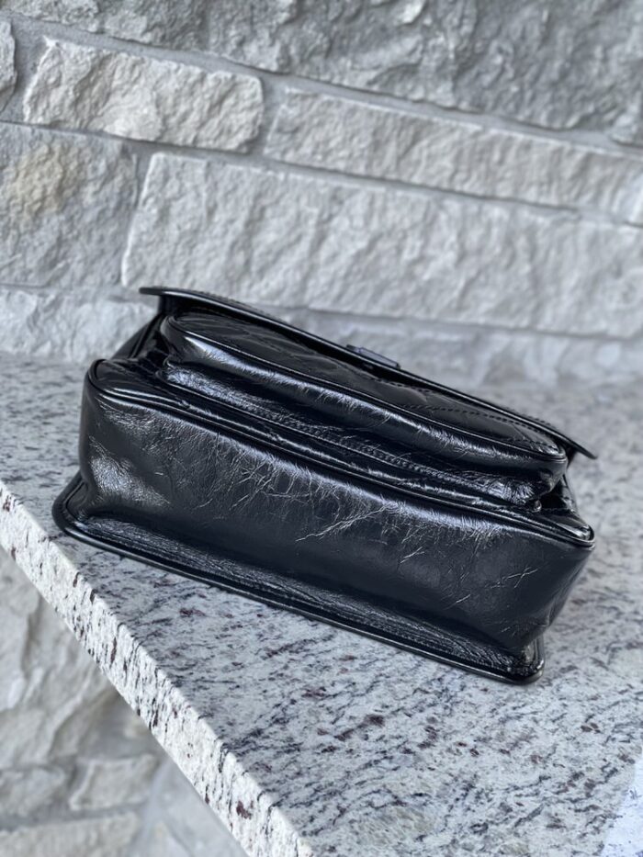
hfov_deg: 22.9
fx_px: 1585
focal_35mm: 64
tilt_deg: -20.1
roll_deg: -19.7
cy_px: 428
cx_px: 322
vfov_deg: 30.3
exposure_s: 1/121
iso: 125
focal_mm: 7.5
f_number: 2.2
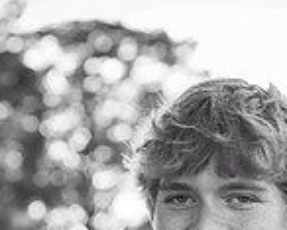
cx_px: 244
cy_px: 352
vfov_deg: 6.6
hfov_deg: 8.3
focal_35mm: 231
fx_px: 1963
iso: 800
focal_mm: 80
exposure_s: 1/640
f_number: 5
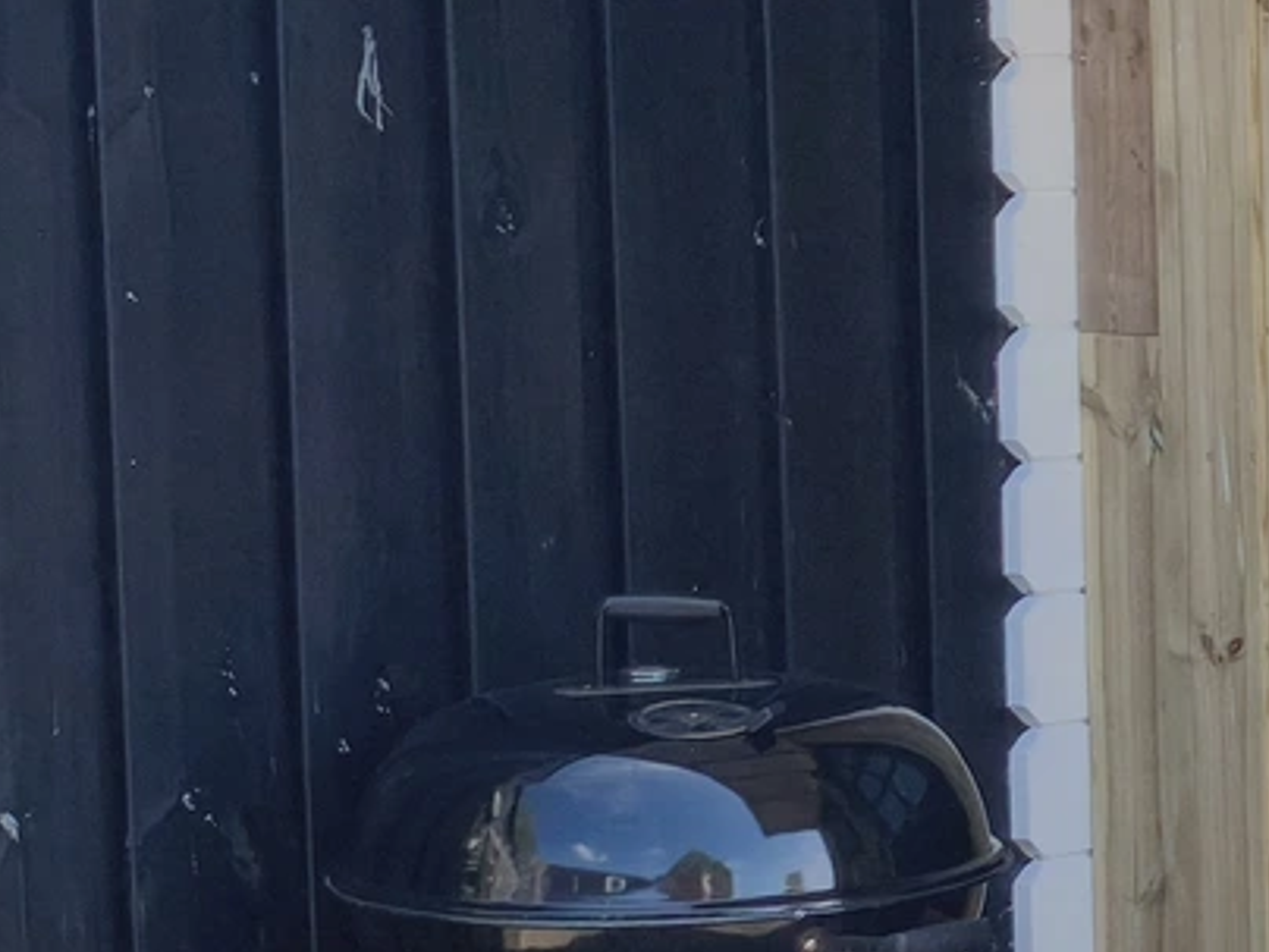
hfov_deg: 10.8
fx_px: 6269
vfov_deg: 8.7
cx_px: 2306
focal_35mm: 171
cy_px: 294
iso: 50
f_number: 1.62
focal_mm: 6.45
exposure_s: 1/1395
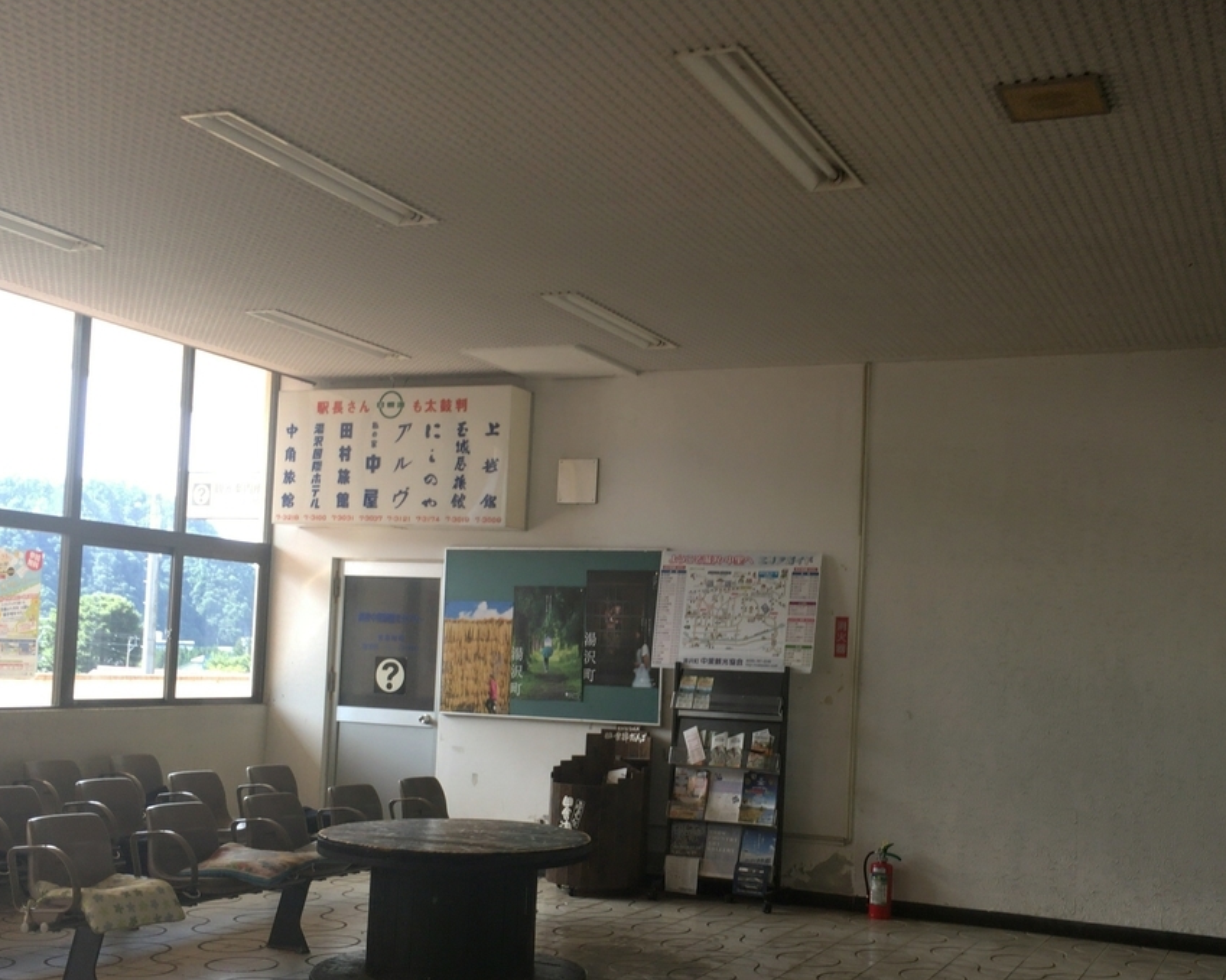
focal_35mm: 40
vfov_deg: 37.2
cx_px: 690
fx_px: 1451
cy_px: 599
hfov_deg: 45.7
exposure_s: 1/79
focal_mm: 4.15
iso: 25
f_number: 2.2
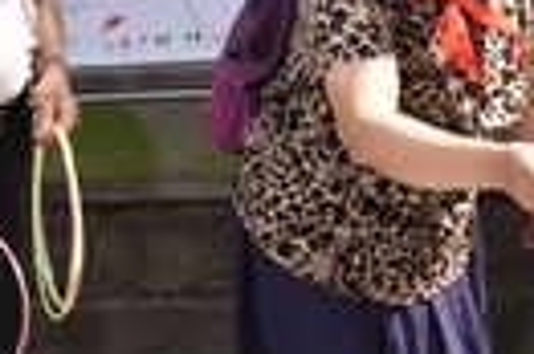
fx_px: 2548
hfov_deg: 12.0
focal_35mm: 172
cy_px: -18
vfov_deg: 7.9
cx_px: 188
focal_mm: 30
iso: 320
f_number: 8
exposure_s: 1/250
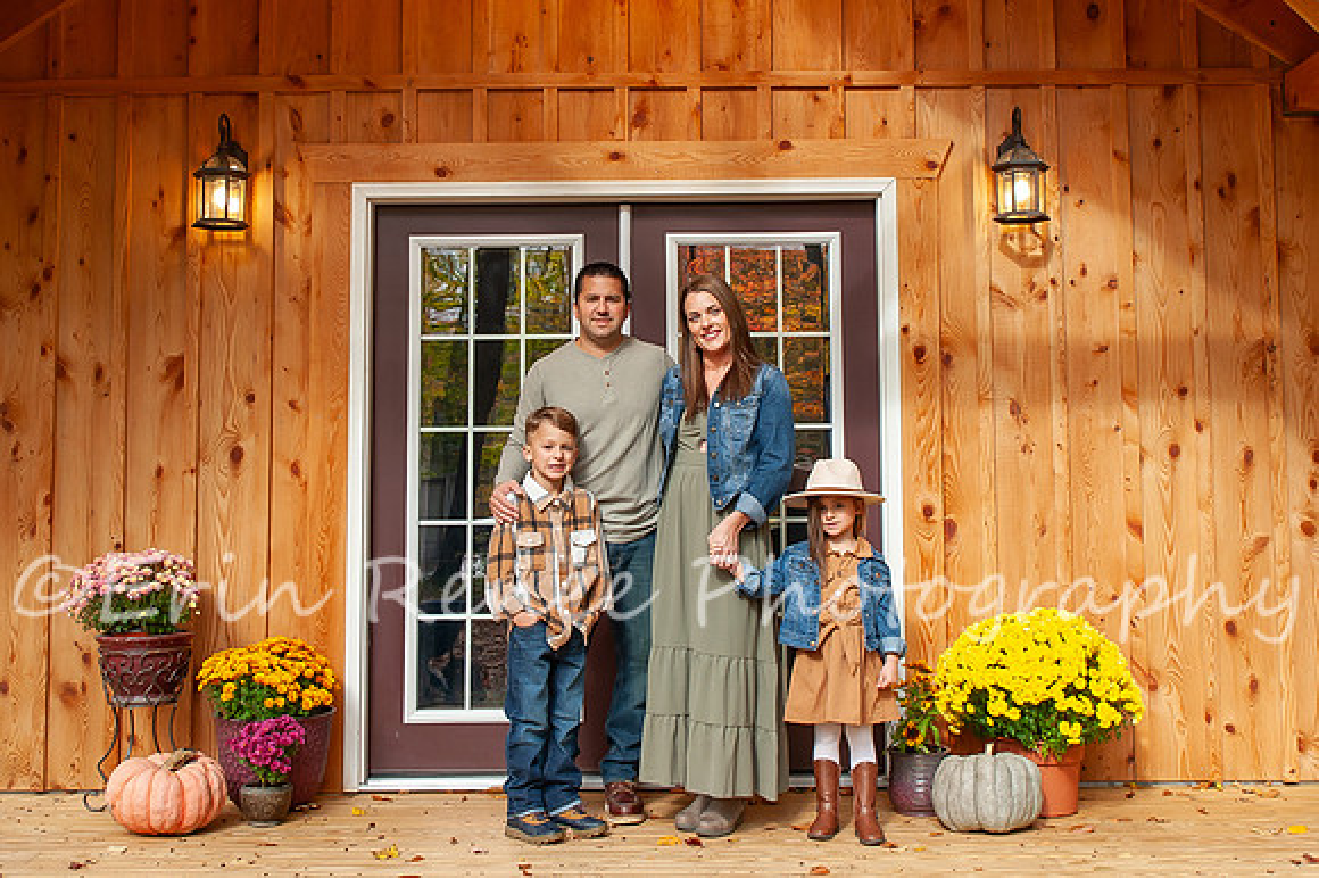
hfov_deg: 44.5
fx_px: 1610
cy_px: 306
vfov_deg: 30.3
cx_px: 685
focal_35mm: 44
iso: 500
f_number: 5.6
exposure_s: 1/160
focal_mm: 24
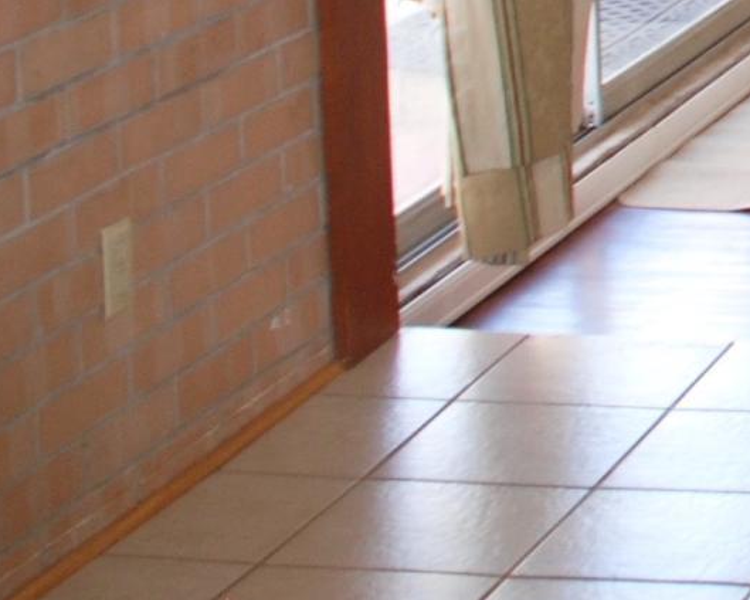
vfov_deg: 10.2
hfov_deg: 11.3
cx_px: 1778
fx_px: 3196
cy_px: -461
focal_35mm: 144
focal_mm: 18
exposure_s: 1/60
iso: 200
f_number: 3.5
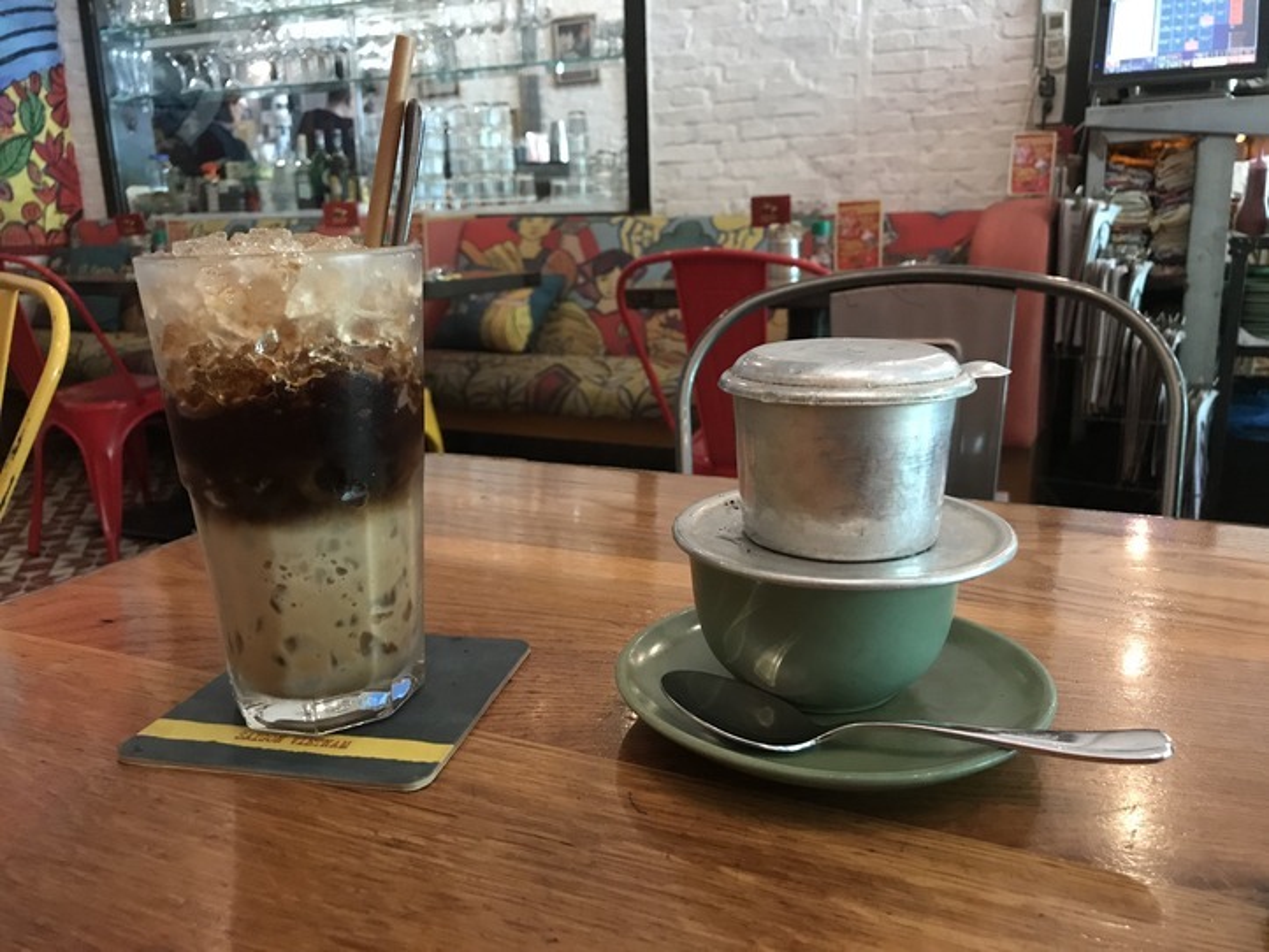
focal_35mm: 28
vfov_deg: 49.8
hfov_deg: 63.4
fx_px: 1027
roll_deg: +1.8
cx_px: 634
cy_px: 476
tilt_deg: -12.4
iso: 100
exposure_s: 1/5
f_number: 1.8
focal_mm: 3.99
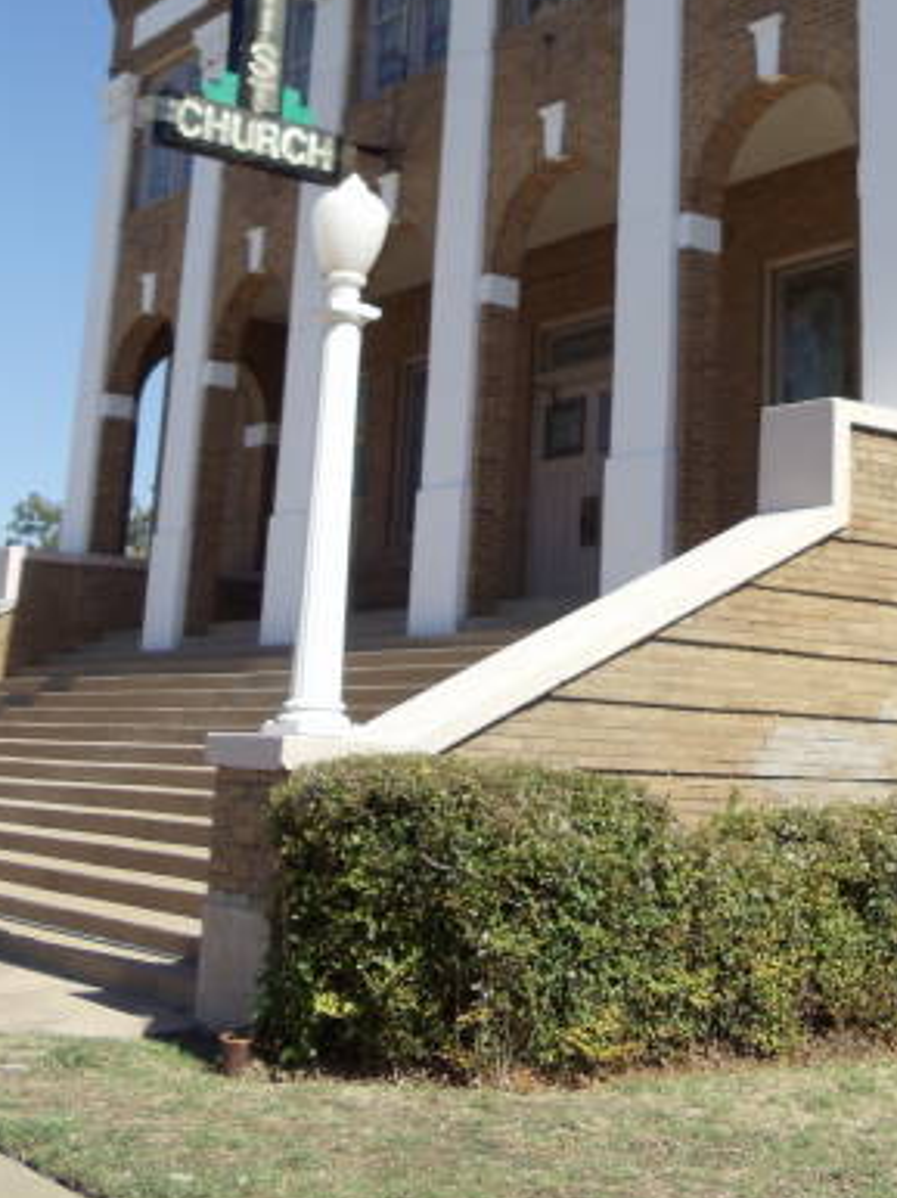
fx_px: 2525
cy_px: 298
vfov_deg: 26.4
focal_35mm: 73
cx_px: 580
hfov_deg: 20.1
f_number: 7.1
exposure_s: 1/250
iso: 100
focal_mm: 6
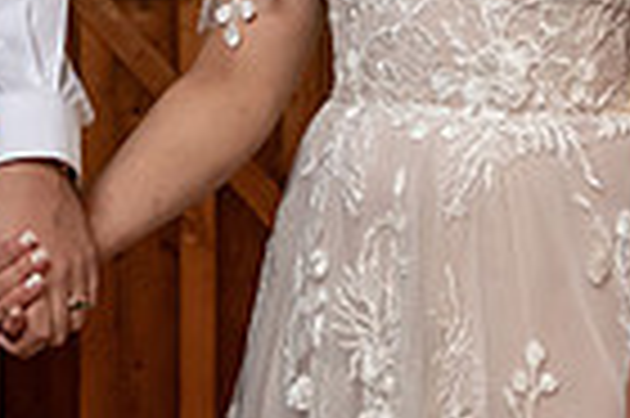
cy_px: -173
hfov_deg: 13.4
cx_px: 122
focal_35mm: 153
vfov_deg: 8.8
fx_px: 2674
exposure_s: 1/100
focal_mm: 36
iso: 2000
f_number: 4
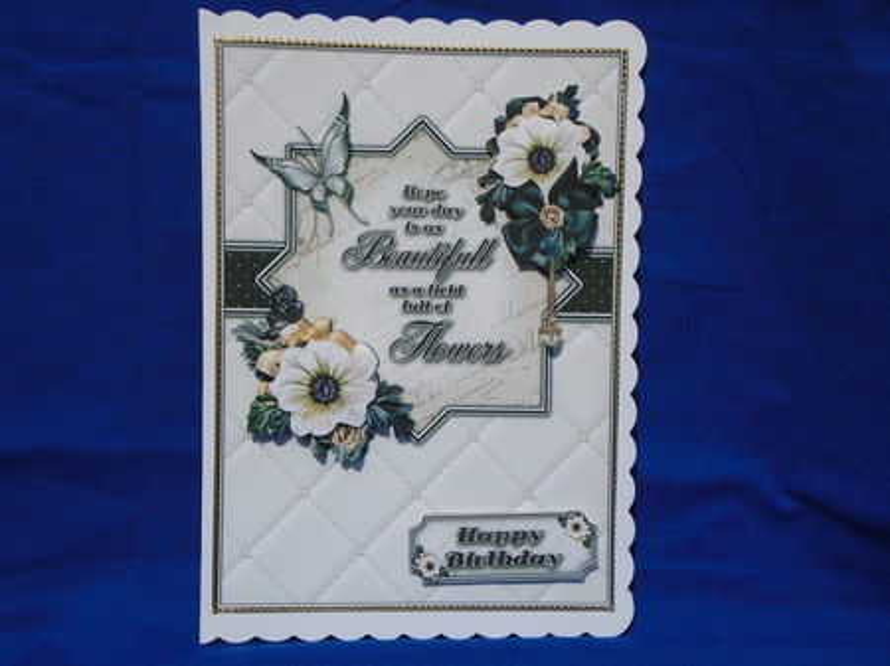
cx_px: 445
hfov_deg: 44.8
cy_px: 333
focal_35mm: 42
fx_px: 1079
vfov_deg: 34.3
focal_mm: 7.4
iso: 100
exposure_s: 1/320
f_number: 10.3
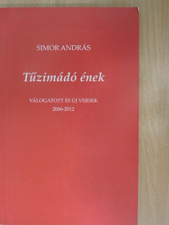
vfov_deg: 38.2
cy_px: 112
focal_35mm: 50
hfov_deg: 29.1
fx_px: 325
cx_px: 84
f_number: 4
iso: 400
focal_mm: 9
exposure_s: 1/13
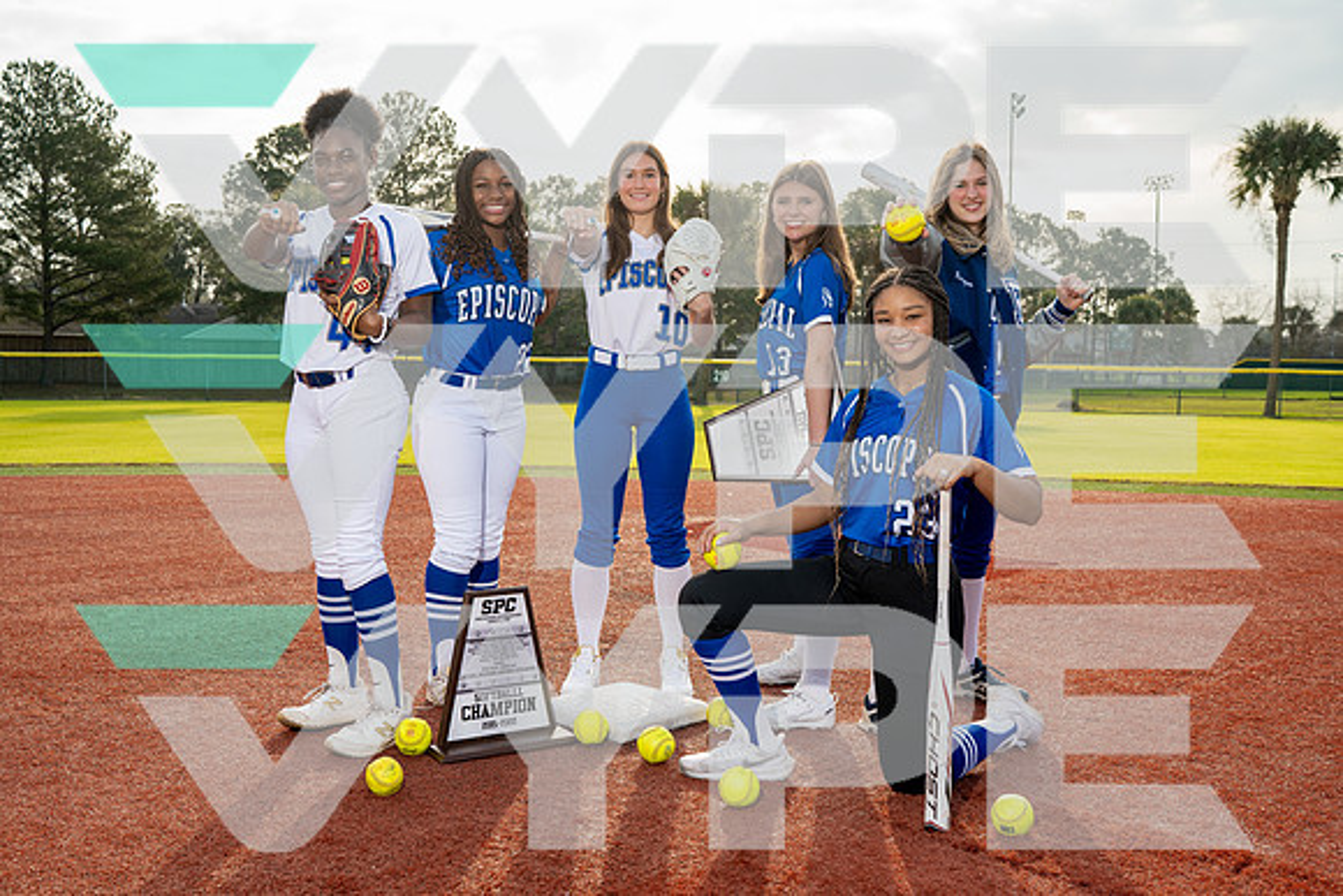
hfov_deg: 54.4
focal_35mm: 35
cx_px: 672
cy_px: 448
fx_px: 1306
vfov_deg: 37.9
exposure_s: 1/250
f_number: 5
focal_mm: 35
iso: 100
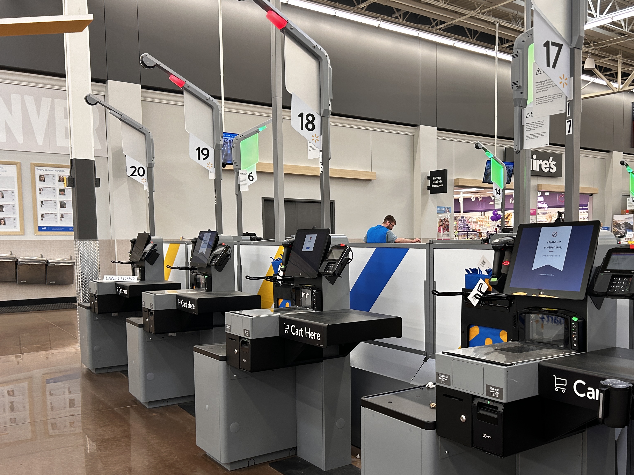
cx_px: 410
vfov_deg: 41.6
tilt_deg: -4.7
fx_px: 623
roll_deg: +1.0
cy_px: 281
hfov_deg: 53.1
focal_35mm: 34
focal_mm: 5.7
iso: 100
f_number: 1.5
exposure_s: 1/114
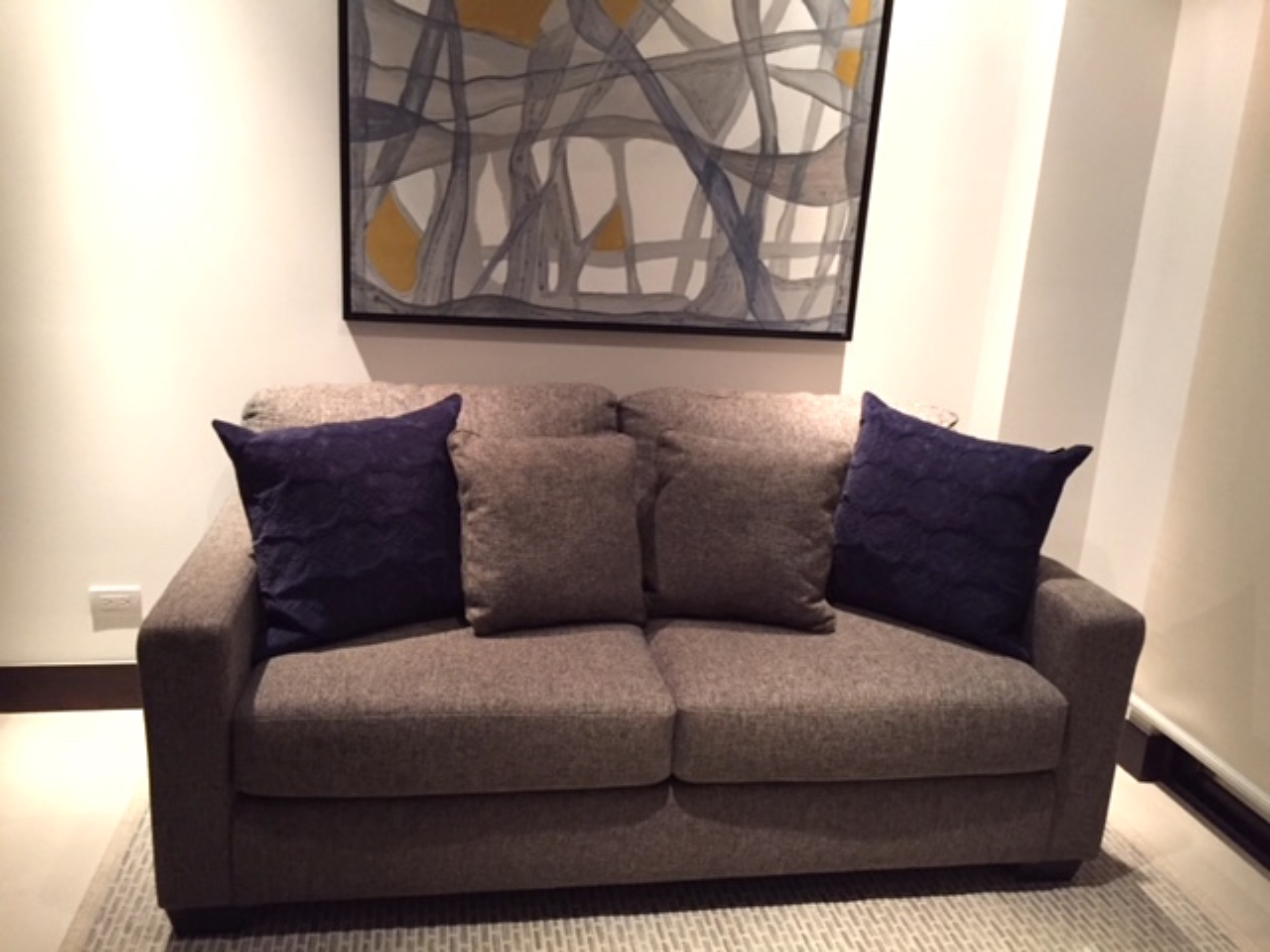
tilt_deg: -15.3
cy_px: 476
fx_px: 1064
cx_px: 635
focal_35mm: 29
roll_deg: -3.7
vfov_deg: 48.2
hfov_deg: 61.7
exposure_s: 1/15
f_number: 2.2
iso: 250
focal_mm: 4.15
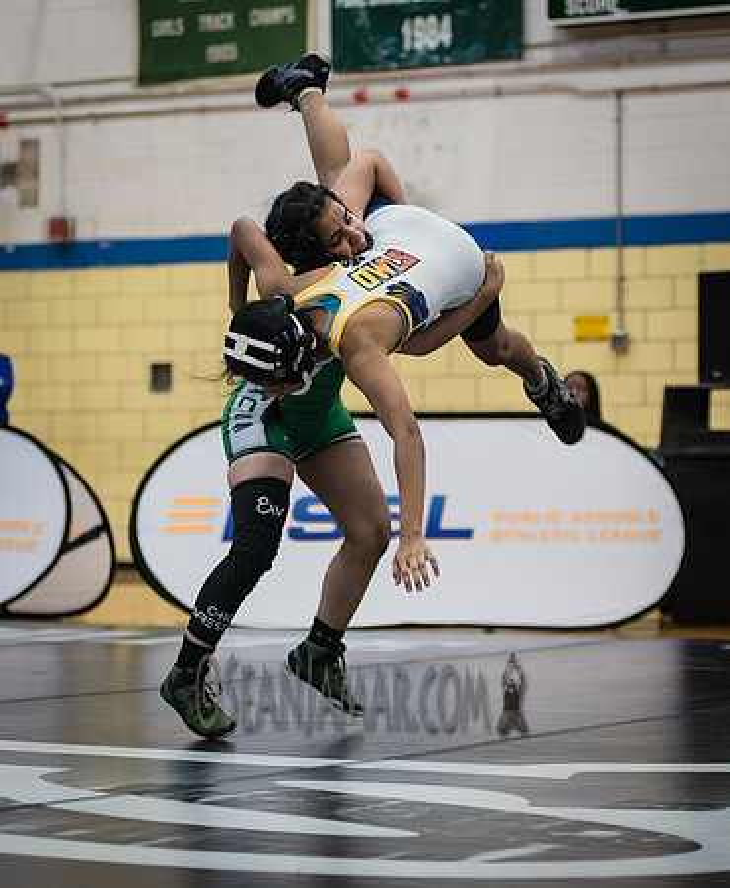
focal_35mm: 120
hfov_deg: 13.1
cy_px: 444
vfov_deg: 15.9
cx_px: 393
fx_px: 3178
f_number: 3.2
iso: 3200
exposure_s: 1/400
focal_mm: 86
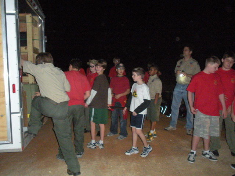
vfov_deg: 39.7
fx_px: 244
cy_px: 88
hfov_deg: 51.4
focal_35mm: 36
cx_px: 118
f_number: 3.5
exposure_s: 1/60
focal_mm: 6.3
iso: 800
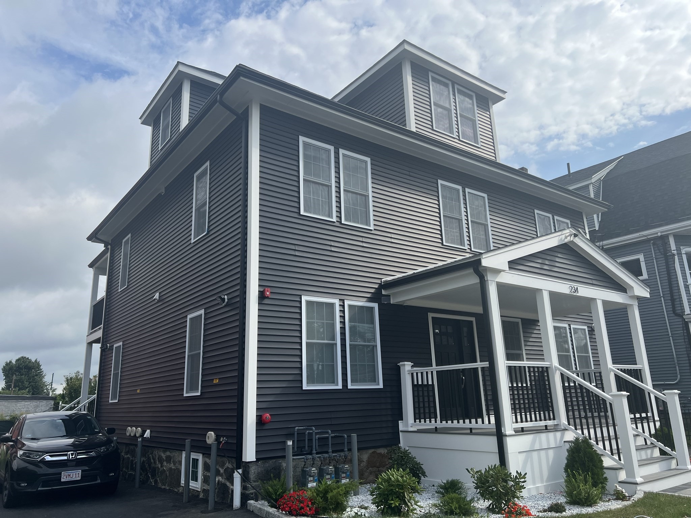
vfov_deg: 53.1
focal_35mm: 26
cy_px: 259
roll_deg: +2.5
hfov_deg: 67.3
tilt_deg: +18.3
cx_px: 346
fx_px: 519
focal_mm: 5.7
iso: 50
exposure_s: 1/3571
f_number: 1.5
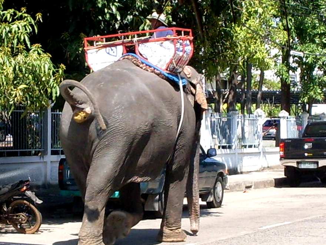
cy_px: 122
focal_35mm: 38
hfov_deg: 49.0
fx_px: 358
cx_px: 163
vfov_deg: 37.7
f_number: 8.4
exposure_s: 1/90
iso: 80
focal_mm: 6.3
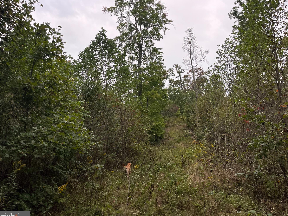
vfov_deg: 51.3
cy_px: 111
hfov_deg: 65.3
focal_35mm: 27
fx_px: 225
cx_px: 143
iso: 50
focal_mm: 5.1
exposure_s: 1/1372
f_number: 1.6
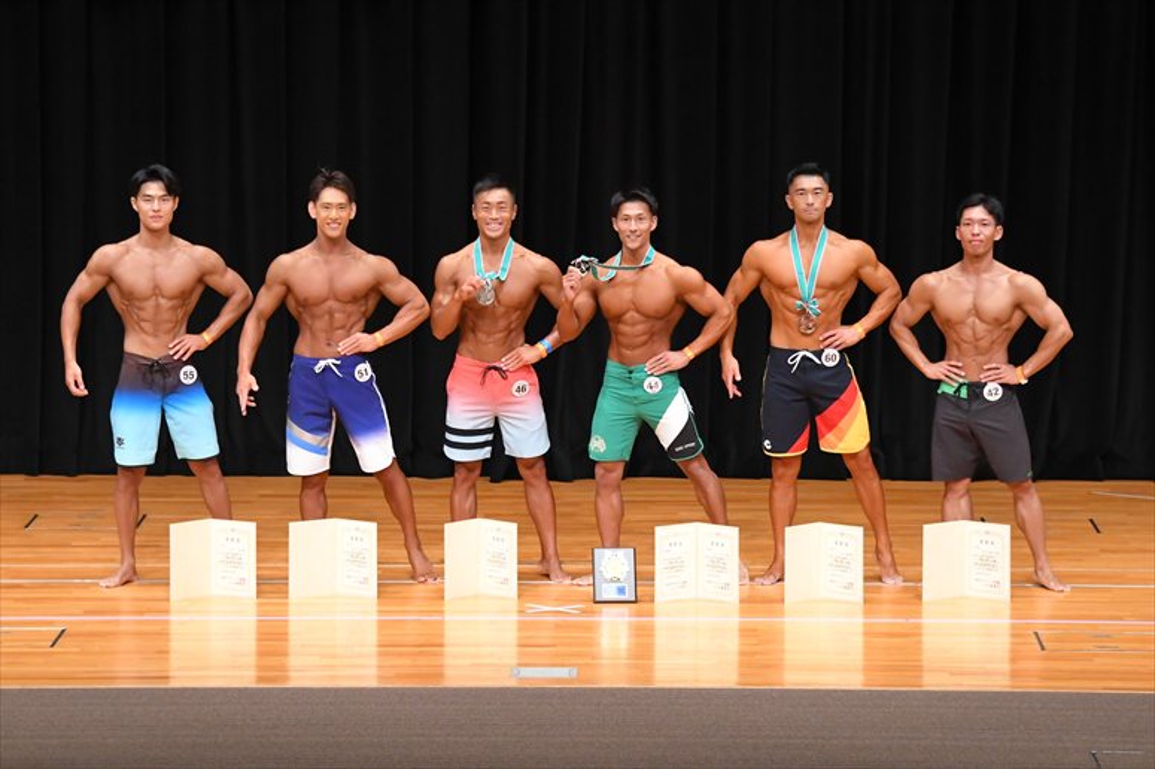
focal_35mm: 168
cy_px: 384
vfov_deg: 8.2
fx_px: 5387
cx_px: 578
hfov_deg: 12.2
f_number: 5.6
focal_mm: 112
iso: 4000
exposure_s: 1/400
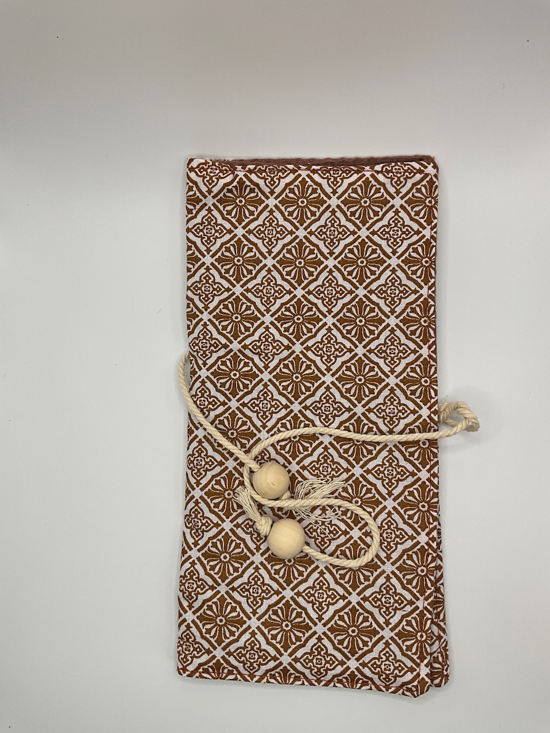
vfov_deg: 61.7
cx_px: 275
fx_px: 614
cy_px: 366
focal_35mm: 29
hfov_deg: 48.2
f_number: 1.8
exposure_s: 1/316
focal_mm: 3
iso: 25
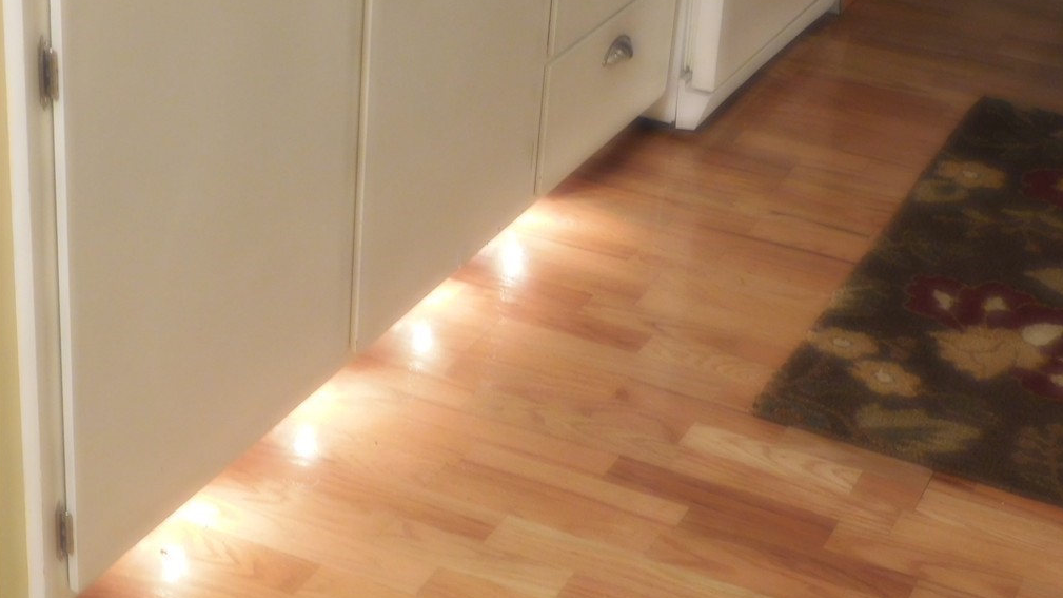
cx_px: 533
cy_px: 358
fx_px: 2057
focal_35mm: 73
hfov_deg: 29.0
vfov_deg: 16.5
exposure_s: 1/8
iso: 560
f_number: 4.2
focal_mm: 11.7
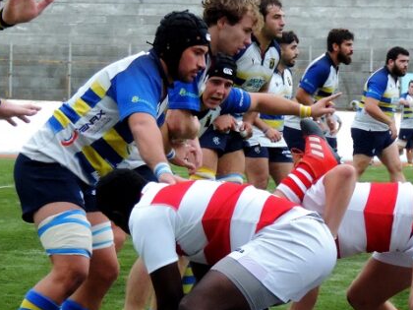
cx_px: 274
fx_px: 2816
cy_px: 202
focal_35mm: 236
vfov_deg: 6.3
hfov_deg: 8.4
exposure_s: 1/640
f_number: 4.4
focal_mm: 27.6
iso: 1600
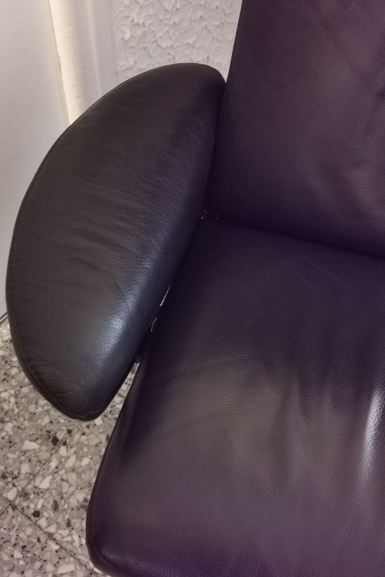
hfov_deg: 35.9
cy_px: 287
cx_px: 175
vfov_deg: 51.9
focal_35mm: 37
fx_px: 593
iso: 1000
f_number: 1.6
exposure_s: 1/24
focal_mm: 5.56
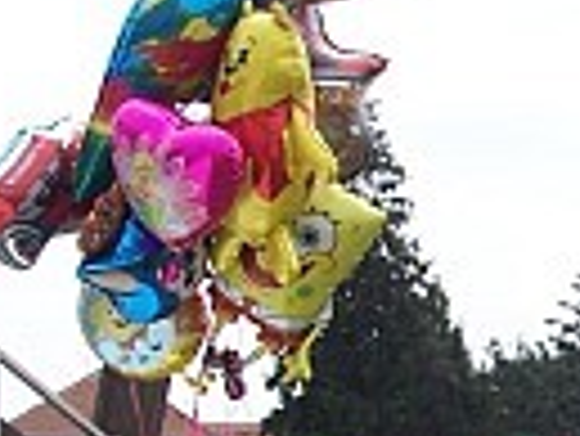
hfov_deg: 10.3
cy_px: 470
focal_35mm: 185
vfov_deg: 8.0
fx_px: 3103
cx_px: 872
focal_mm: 8.6
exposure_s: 1/350
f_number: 6.7
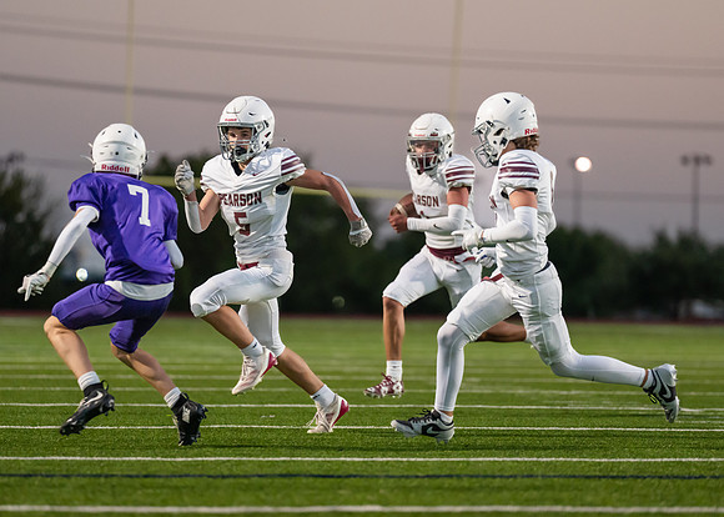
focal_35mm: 247
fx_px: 5082
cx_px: 409
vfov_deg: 5.8
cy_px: 258
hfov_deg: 8.1
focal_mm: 200
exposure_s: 1/1250
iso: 3200
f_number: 2.8
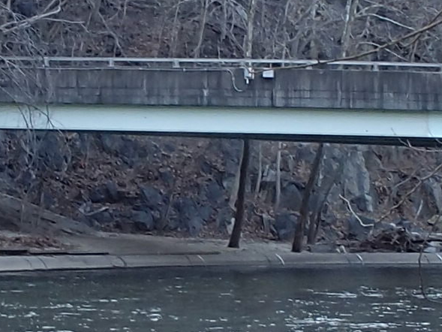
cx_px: 176
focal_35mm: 152
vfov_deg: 9.8
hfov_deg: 13.0
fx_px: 1941
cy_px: 159
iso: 100
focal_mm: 5
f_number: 3.9
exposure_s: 1/60
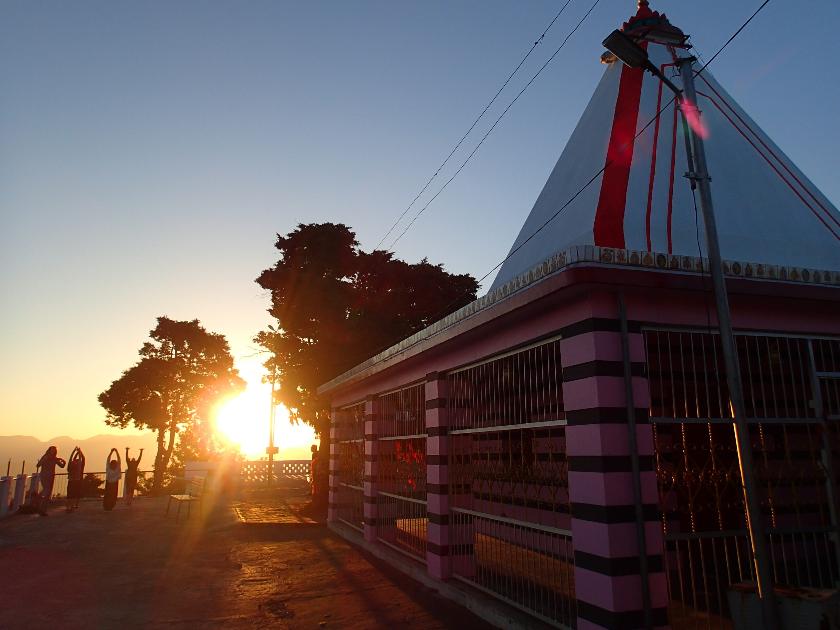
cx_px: 420
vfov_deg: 54.9
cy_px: 315
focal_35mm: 25
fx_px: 607
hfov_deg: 69.4
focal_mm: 4.5
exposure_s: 1/800
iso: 100
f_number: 2.8
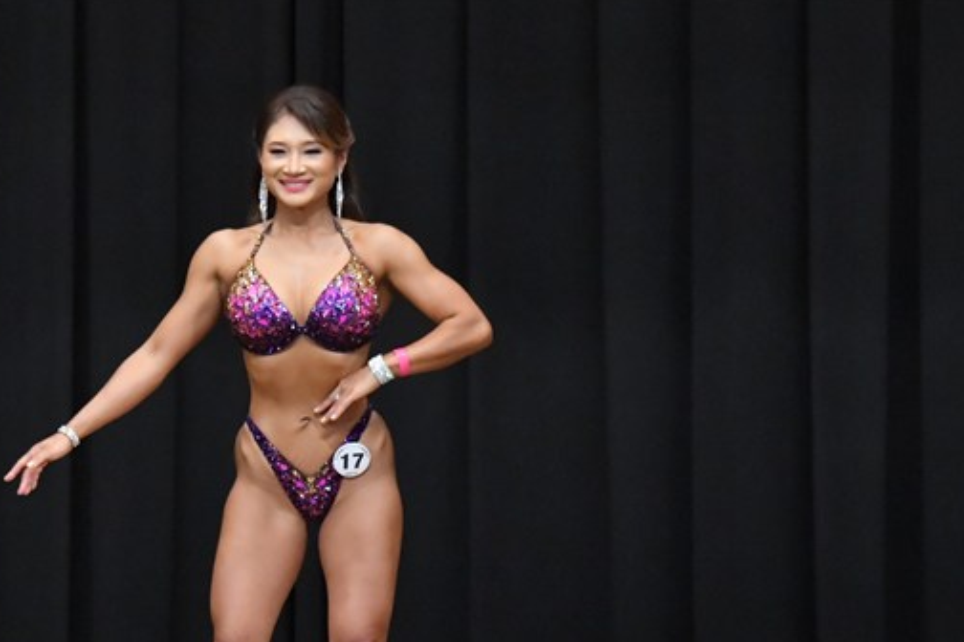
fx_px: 9880
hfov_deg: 5.6
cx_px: 315
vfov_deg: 3.7
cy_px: 482
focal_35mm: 369
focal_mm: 160
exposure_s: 1/400
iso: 8000
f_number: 5.6
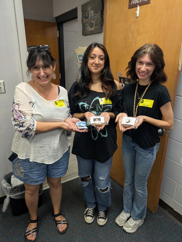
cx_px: 91
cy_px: 121
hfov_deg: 54.9
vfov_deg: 69.4
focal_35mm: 25
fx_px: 175
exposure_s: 1/120
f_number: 1.89
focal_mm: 5.43
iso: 247
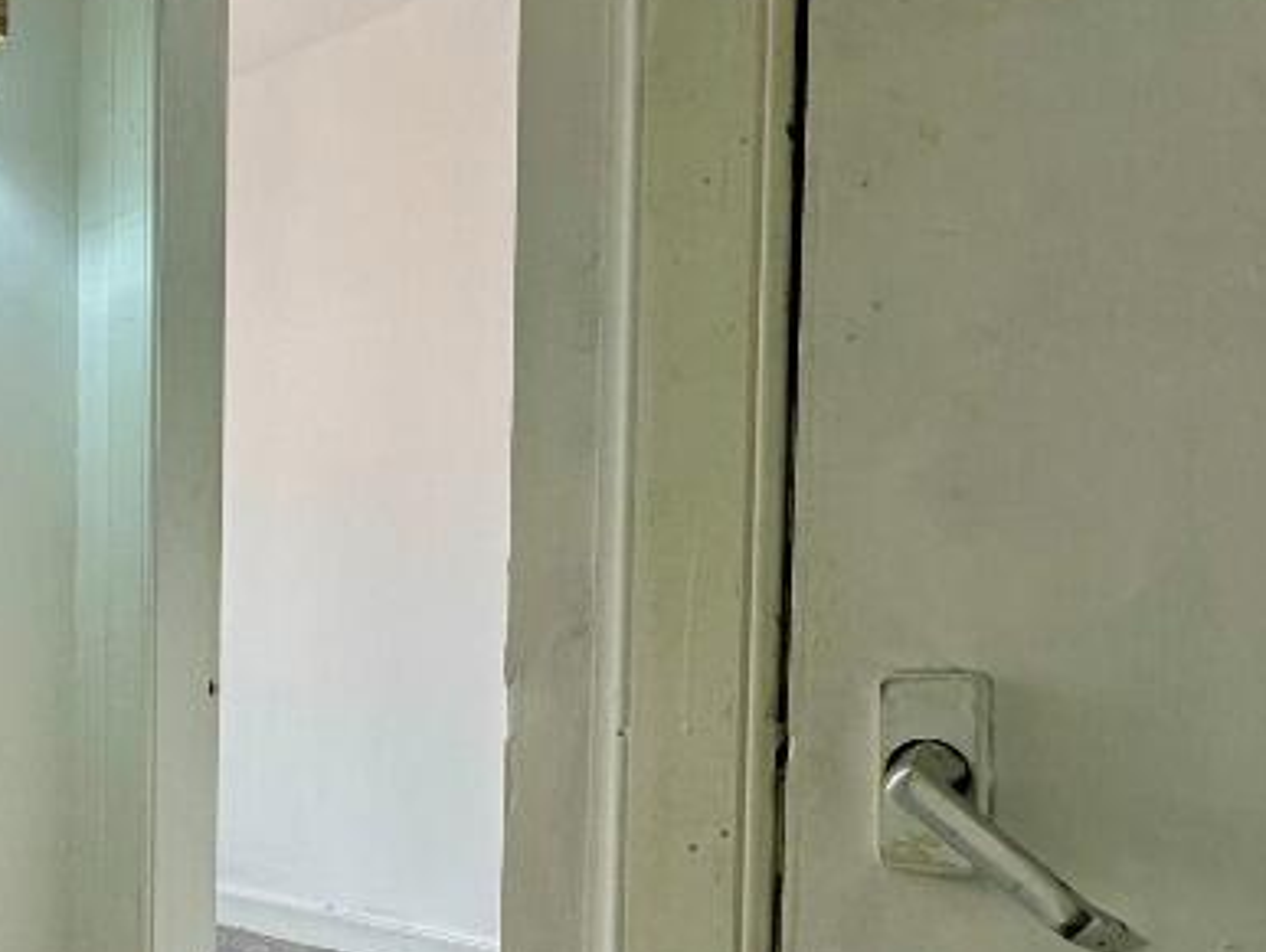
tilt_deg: -1.2
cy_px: 684
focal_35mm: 37
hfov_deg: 41.5
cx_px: -75
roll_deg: -0.7
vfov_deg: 38.0
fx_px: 1354
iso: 125
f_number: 2.2
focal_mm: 2.22
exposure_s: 1/100
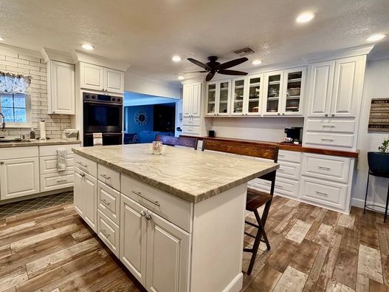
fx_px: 191
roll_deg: -1.7
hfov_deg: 90.8
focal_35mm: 17
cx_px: 177
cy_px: 137
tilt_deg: -4.8
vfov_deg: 74.6
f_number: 2.2
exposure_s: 1/60
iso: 250
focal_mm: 2.22
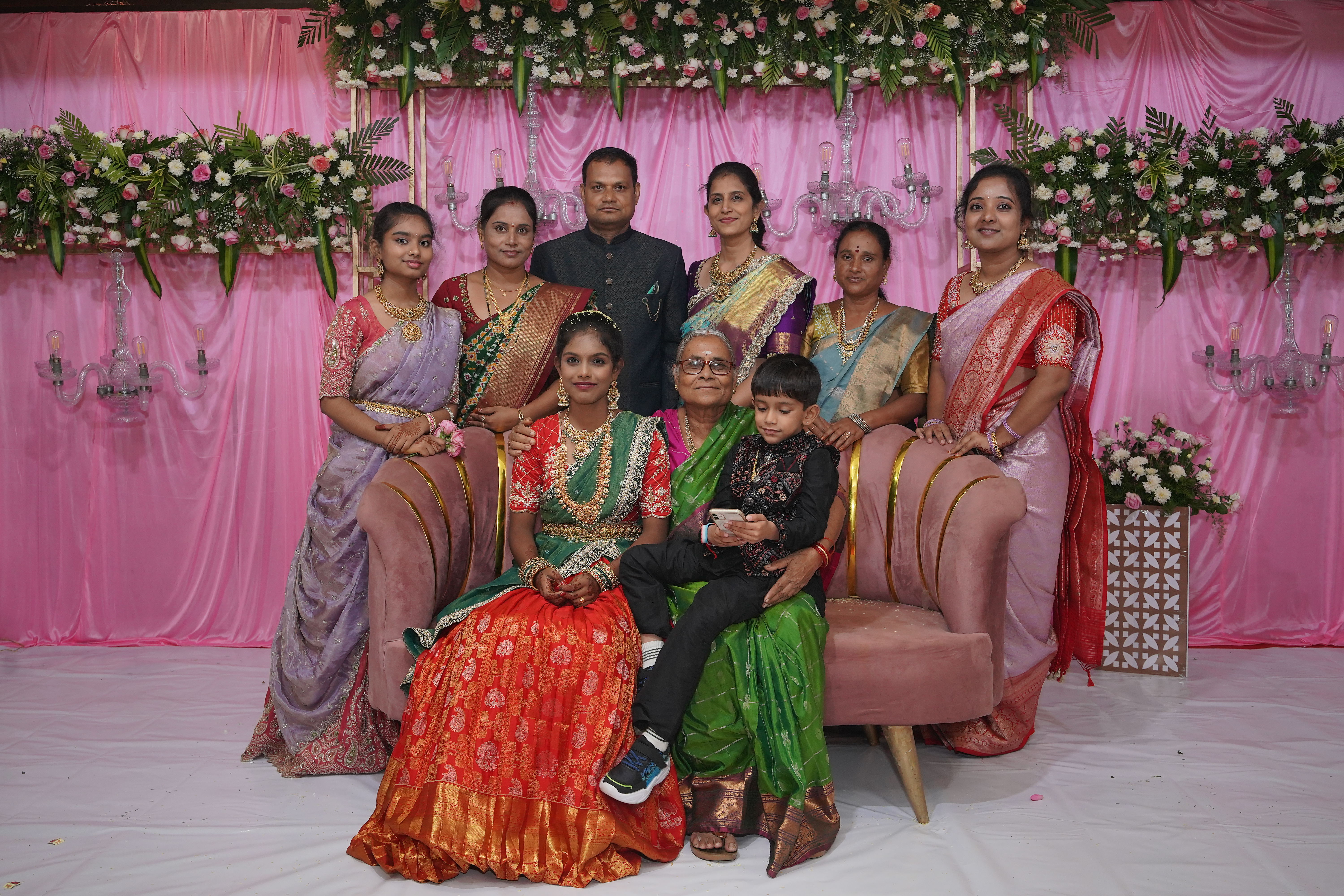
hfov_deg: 54.4
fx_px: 1307
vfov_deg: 37.9
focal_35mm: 35
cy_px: 448
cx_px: 672
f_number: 6.3
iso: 1250
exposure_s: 1/160
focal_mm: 35
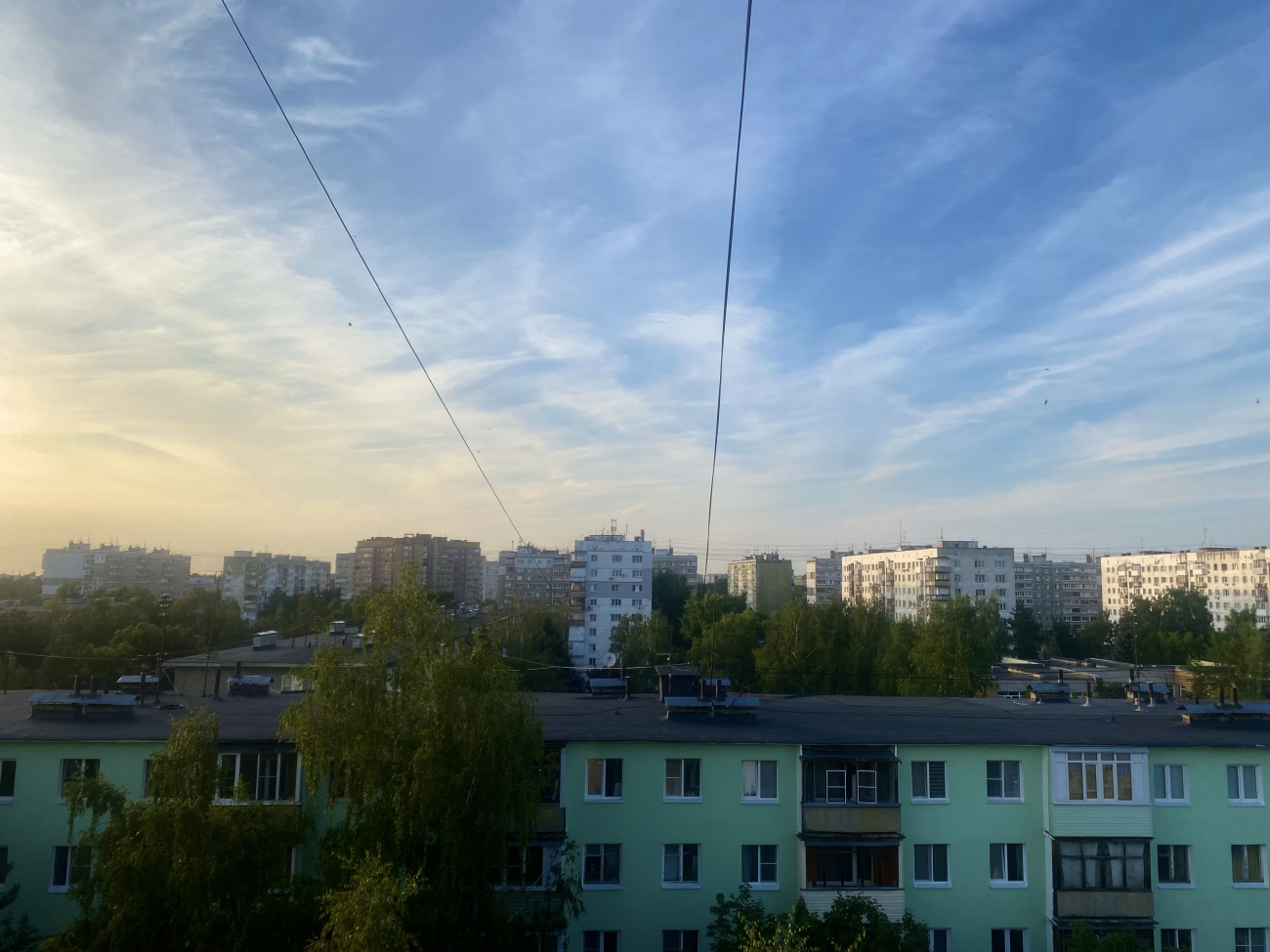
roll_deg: -1.0
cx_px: 635
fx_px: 954
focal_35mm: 26
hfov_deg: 67.3
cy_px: 476
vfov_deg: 53.1
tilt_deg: +3.2
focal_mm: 4.25
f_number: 1.8
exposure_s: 1/949
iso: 32
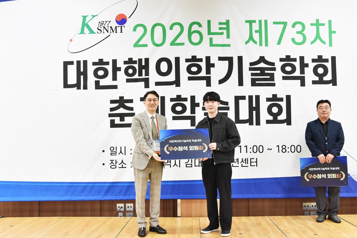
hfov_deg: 61.9
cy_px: 119
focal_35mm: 30
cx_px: 178
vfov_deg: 43.6
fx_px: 298
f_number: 6.3
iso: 6400
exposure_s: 1/125
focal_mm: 30
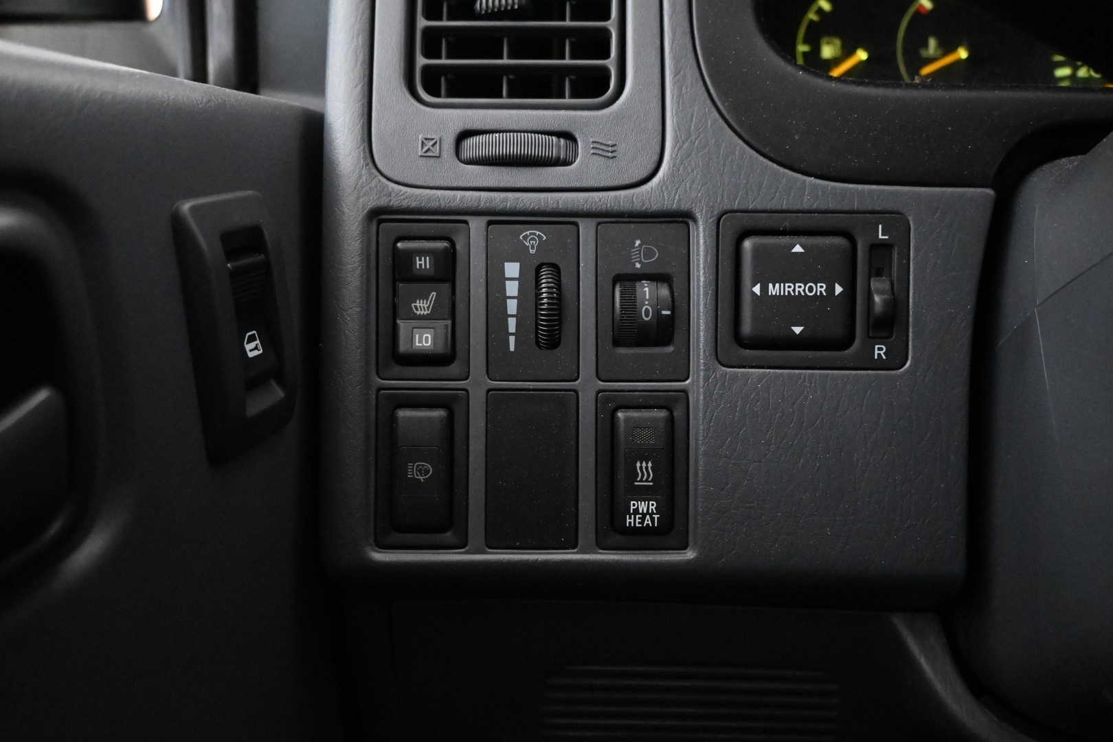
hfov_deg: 60.7
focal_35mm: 31
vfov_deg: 42.6
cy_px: 371
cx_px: 556
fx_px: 951
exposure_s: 1/30
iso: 9000
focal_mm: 20.5
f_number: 3.8
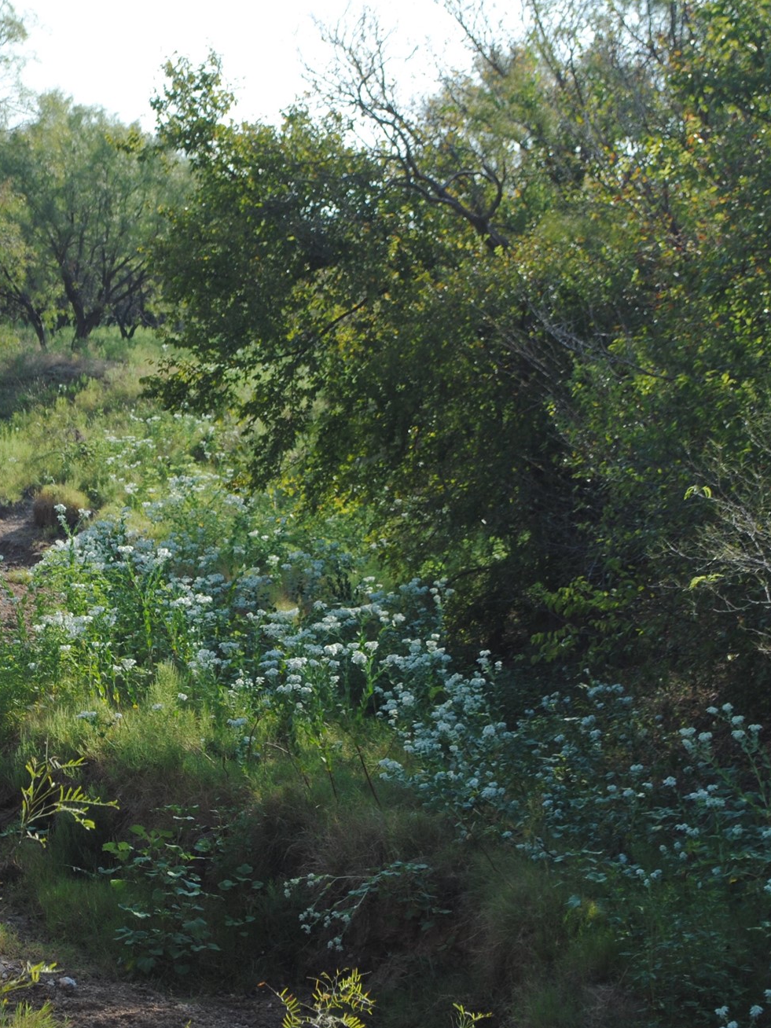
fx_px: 3267
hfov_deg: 13.4
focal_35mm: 110
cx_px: 99
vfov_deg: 17.9
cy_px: 490
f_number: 7.1
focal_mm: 46
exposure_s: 1/200
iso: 100
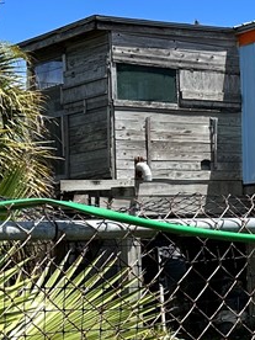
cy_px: 196
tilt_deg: +2.1
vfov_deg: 22.0
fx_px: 874
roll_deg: +2.2
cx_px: 203
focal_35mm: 89
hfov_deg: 16.5
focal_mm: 6.86
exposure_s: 1/4348
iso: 80
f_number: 1.78
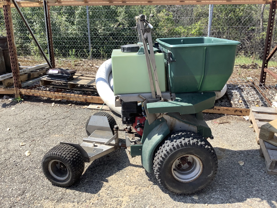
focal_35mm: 31
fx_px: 248
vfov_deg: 45.4
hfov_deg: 58.4
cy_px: 104
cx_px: 138
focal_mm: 3.3
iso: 25
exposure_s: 1/691
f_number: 2.4
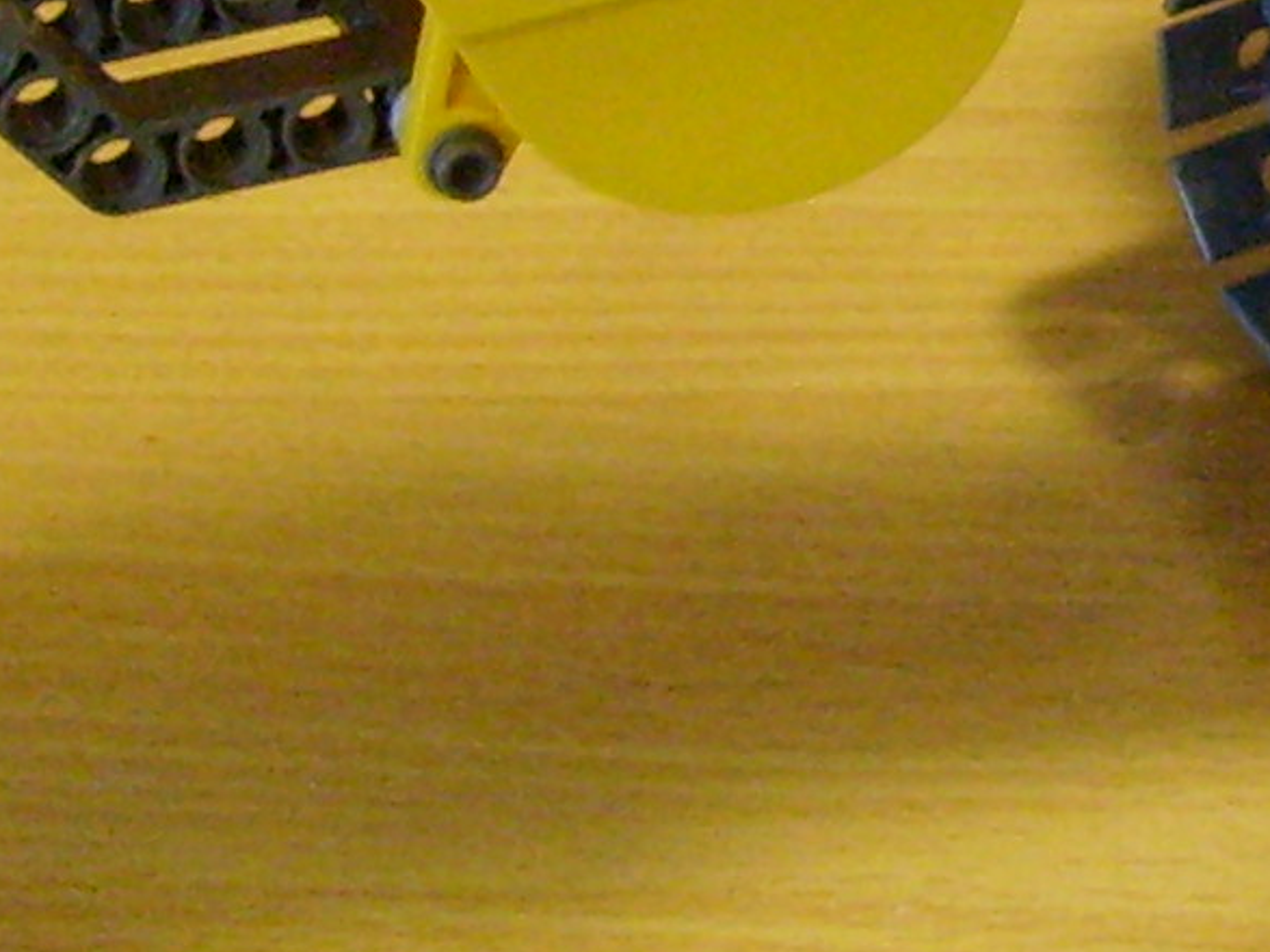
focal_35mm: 168
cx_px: 1949
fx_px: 6162
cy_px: -353
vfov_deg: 8.7
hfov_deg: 11.3
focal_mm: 5.8
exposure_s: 1/20
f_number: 2.8
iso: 200
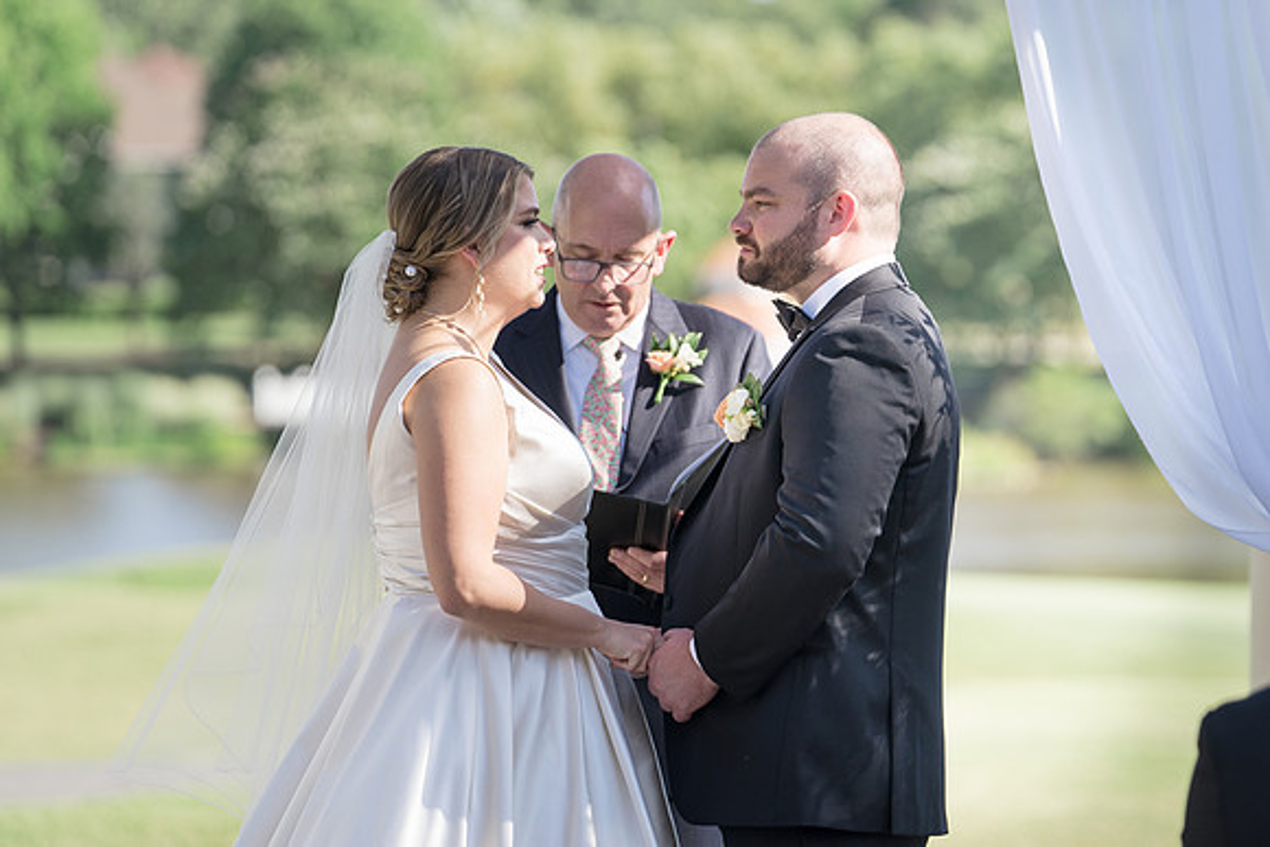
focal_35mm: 204
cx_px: 693
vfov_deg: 6.7
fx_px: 7186
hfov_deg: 10.1
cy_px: 394
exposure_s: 1/500
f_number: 4
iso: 100
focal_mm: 184
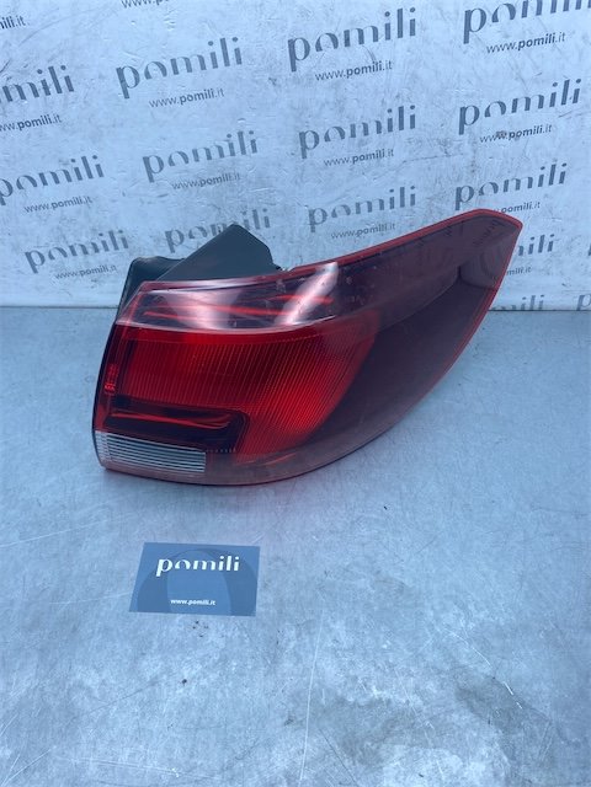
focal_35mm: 26
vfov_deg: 67.3
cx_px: 296
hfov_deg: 53.1
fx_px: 592
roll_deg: -4.3
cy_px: 394
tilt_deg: -42.9
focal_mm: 4.25
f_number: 1.8
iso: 32
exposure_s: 1/640
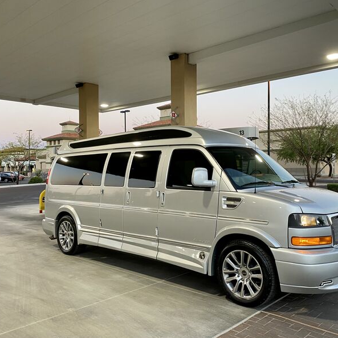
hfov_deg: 52.5
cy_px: 169
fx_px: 342
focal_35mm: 31
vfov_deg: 52.5
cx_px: 184
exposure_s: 1/60
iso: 80
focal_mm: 4.25
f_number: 1.8
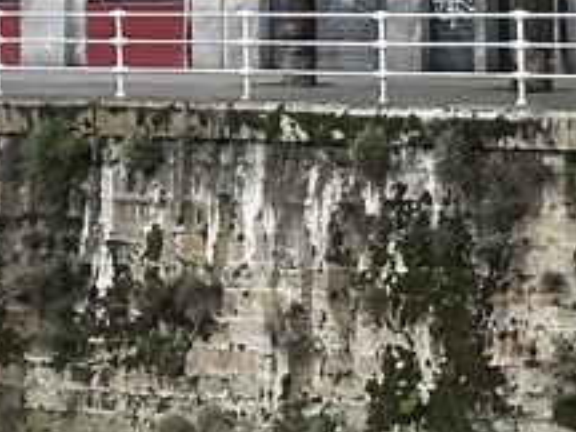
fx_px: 4742
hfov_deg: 6.9
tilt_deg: +4.8
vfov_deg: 5.1
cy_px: -395
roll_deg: +0.1
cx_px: -40
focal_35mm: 285
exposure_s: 1/604
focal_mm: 6.86
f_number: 1.78
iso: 64
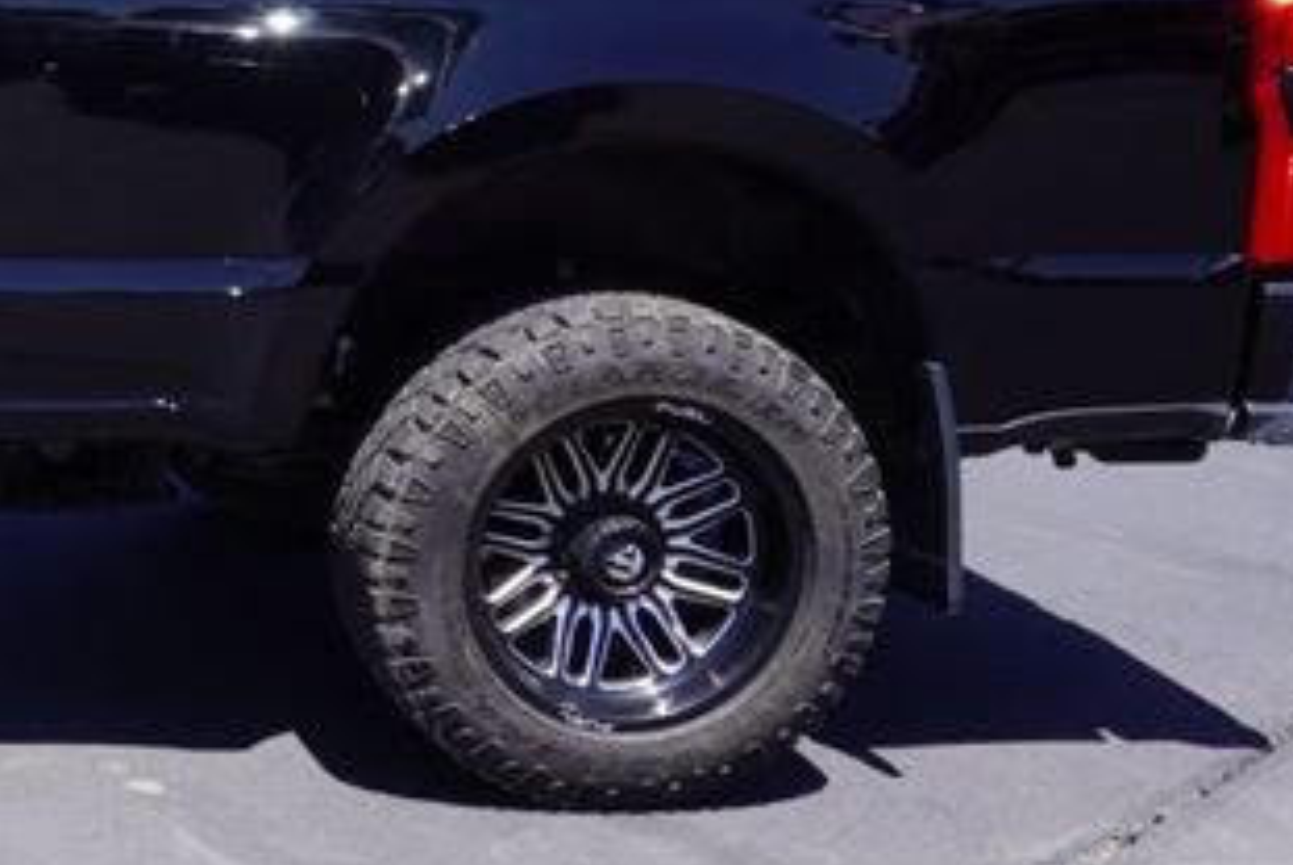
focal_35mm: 79
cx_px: -540
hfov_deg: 22.1
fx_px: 2840
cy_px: 245
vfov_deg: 17.2
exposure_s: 1/125
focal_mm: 16
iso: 100
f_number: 9
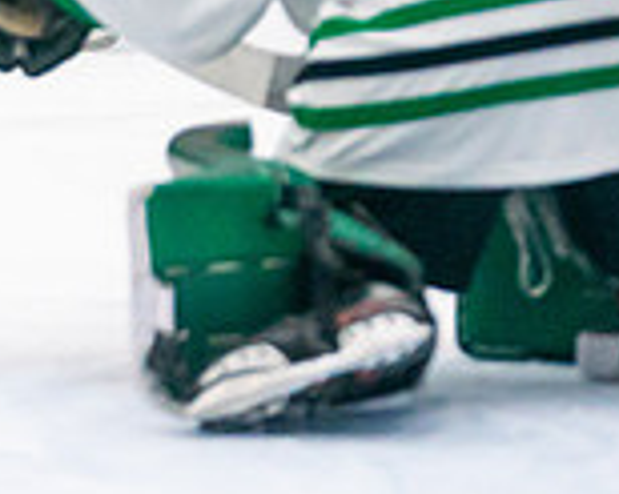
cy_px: -317
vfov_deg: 2.3
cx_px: 158
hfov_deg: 2.8
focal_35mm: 685
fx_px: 12541
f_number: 2.8
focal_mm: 148
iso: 3200
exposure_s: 1/1250
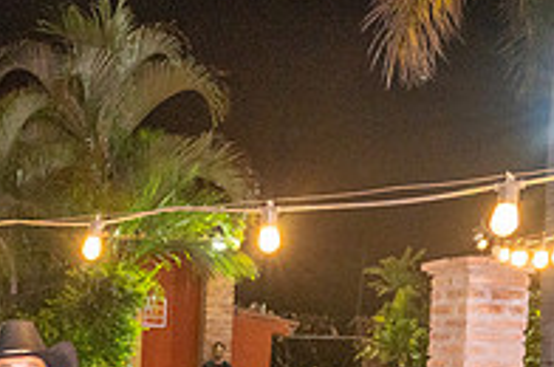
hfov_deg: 23.4
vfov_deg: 15.3
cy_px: 524
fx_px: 1275
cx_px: -17
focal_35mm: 83
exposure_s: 1/80
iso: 2500
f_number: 5
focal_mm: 28
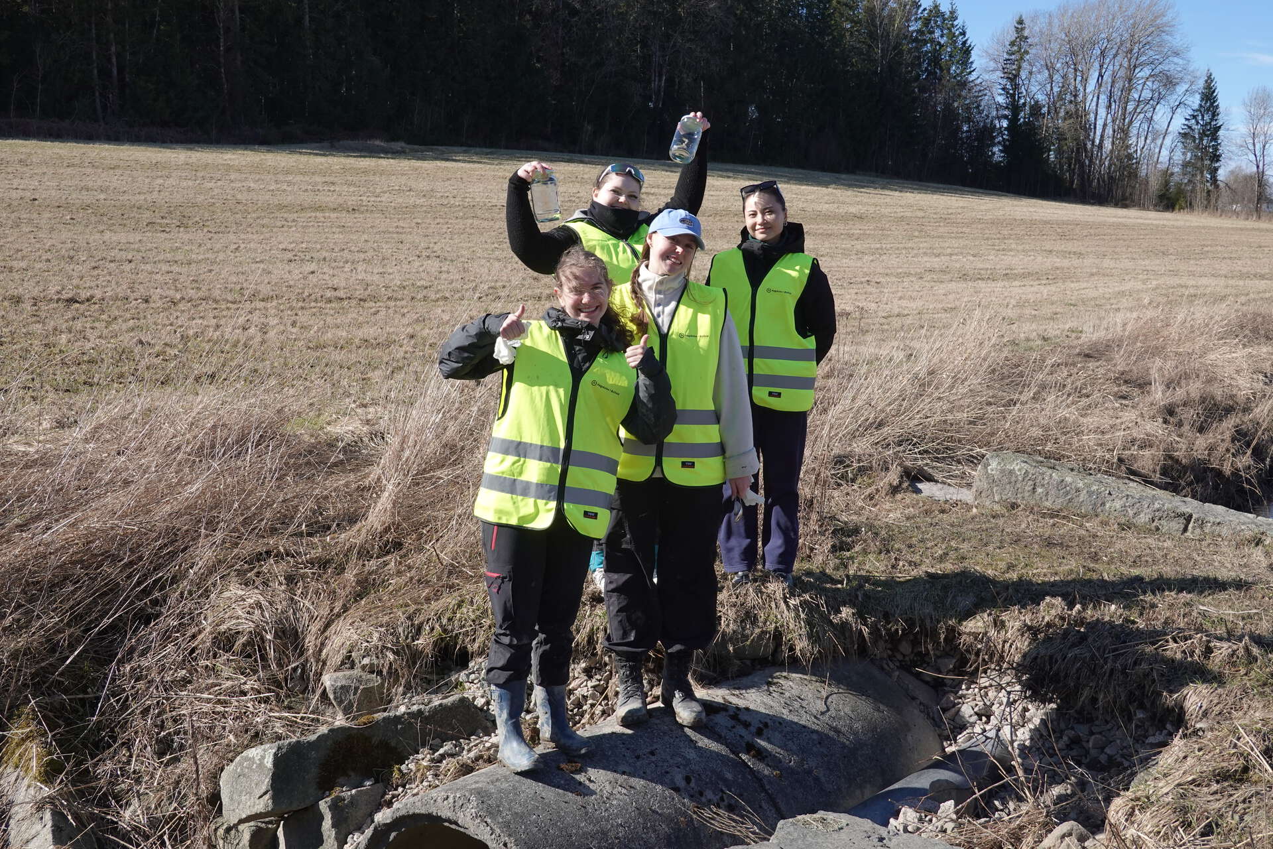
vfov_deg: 33.4
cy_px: 424
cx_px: 636
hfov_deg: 48.5
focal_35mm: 40
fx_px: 1414
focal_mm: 14.69
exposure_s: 1/640
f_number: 4
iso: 100
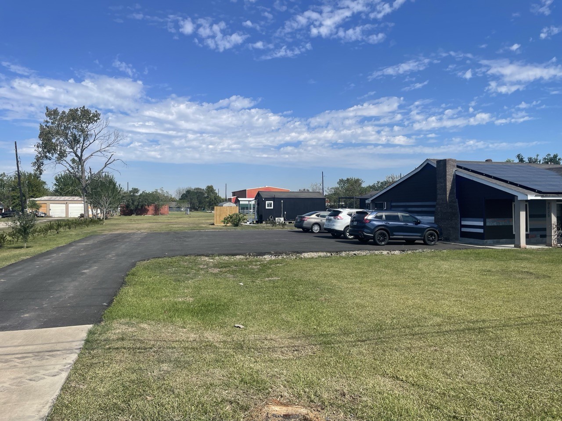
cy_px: 210
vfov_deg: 53.1
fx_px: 422
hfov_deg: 67.3
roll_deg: +0.4
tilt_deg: +1.5
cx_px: 281
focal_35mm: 26
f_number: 1.6
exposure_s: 1/4000
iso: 32
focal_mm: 4.2
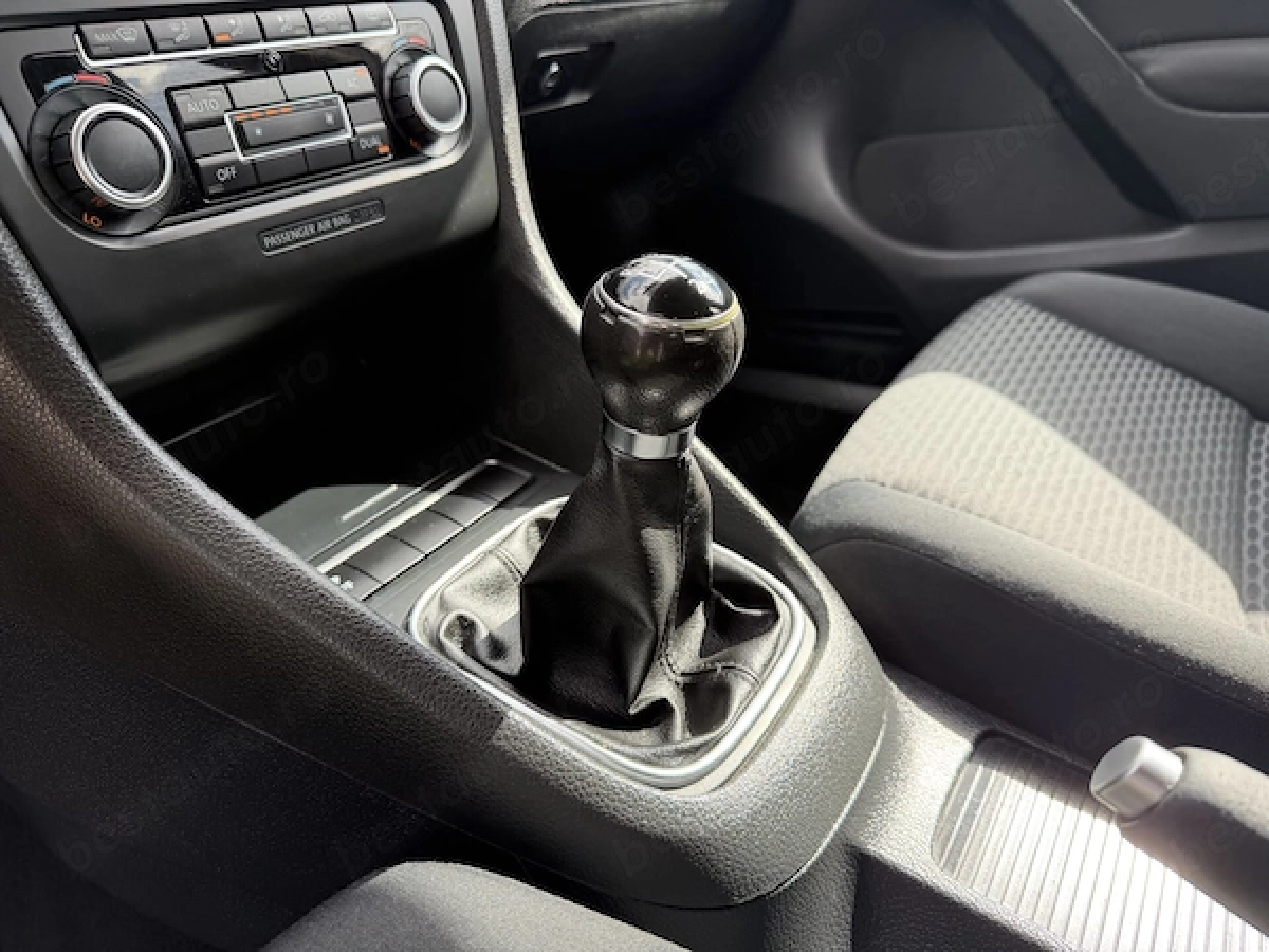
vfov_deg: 56.8
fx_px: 880
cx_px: 634
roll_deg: +3.6
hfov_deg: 71.6
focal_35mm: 24
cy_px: 476
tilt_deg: -27.1
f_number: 1.78
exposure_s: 1/296
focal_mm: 6.76
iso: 80
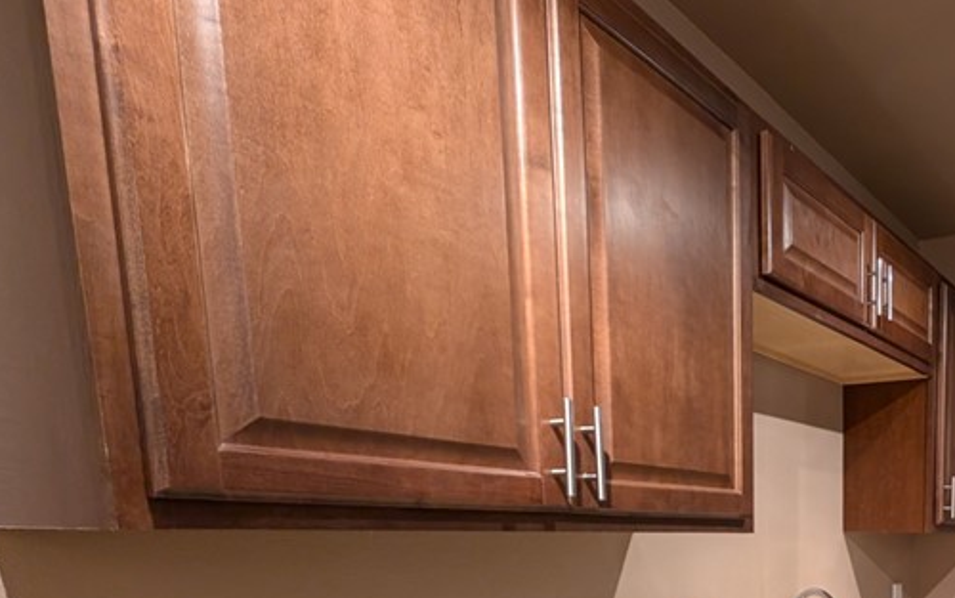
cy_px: 627
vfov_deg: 40.4
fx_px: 677
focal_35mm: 26
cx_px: 874
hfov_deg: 59.1
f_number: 1.7
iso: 161
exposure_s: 1/60
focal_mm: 2.02
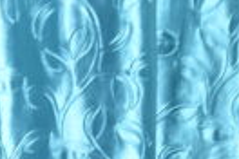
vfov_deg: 4.7
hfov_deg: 6.9
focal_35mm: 291
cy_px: 304
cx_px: -208
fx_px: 1932
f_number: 7.1
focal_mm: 50
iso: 400
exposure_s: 1/125
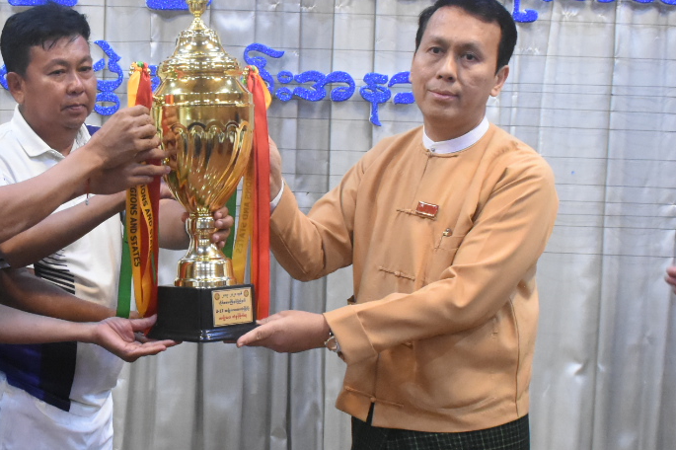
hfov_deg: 27.7
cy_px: 275
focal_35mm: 71
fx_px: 1333
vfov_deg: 19.1
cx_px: 101
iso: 5000
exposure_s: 1/40
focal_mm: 20
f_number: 5.6
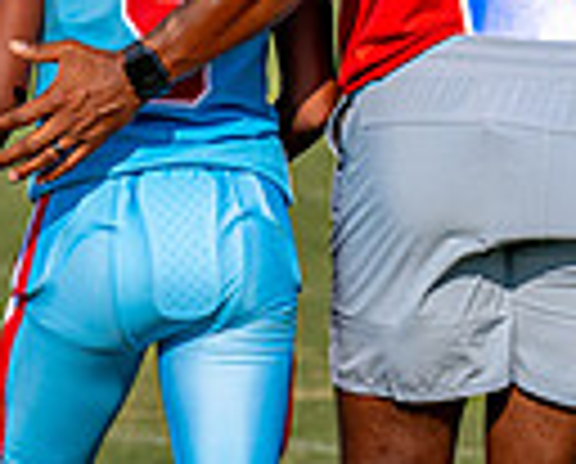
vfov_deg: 3.6
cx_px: 296
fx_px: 7279
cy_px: 122
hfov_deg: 4.5
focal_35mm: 426
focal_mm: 70
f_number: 2.8
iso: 160
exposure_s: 1/5000
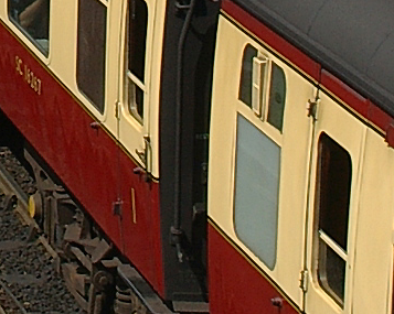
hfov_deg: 5.9
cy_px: -327
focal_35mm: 322
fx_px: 3752
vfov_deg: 4.7
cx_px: -268
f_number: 9.5
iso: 200
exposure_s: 1/500
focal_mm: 34
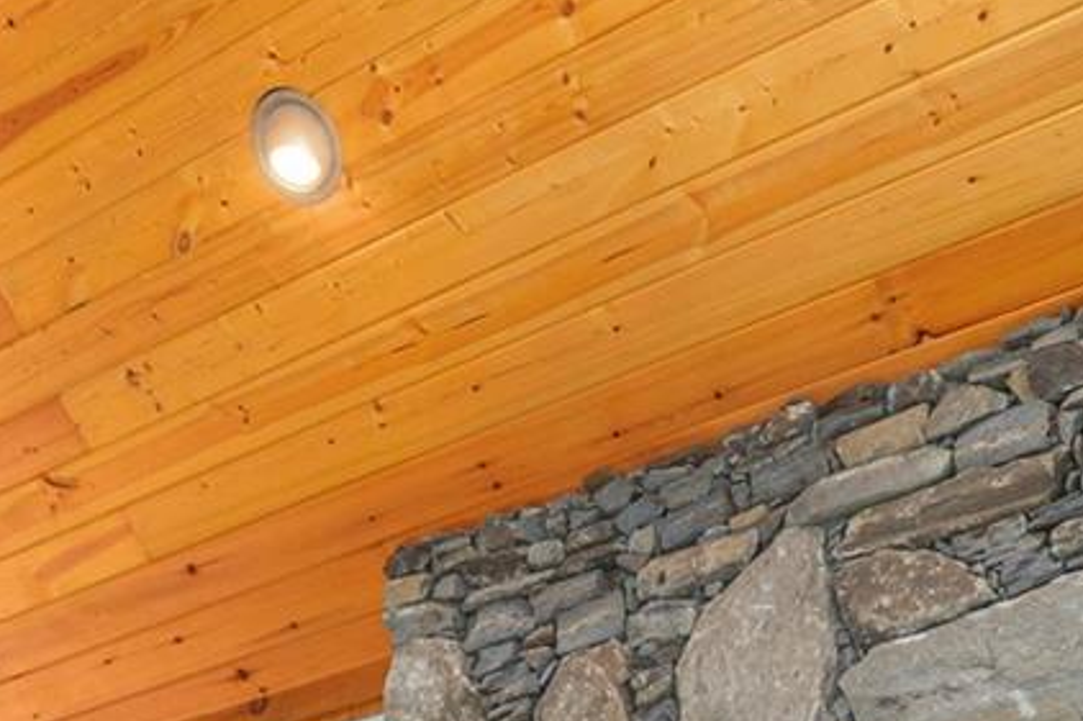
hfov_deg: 29.6
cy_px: 1477
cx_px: 485
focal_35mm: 68
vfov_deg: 15.6
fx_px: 2045
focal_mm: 14
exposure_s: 1/50
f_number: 8
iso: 320
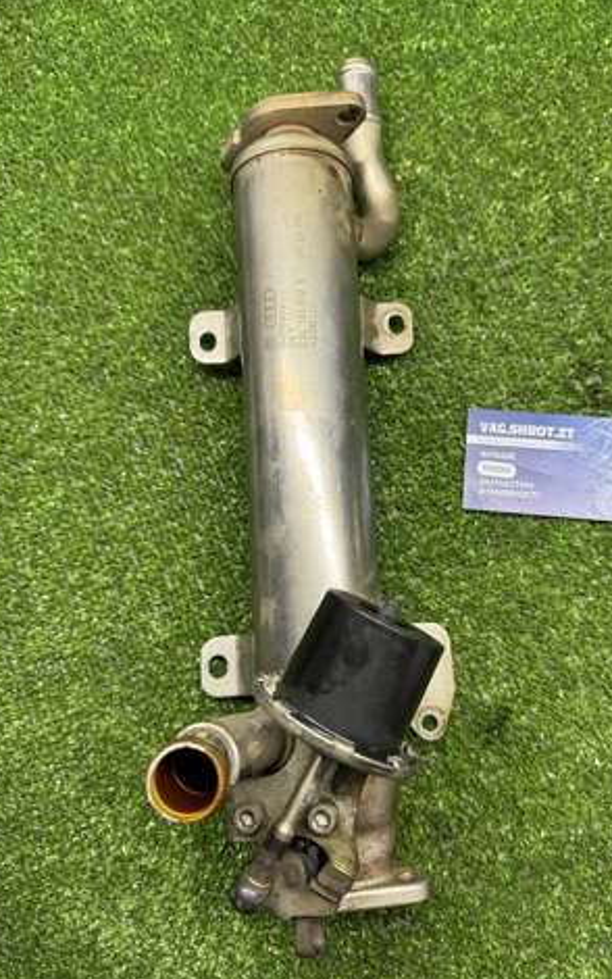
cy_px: 492
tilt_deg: -77.0
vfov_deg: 70.4
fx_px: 693
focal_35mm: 26
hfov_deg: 47.5
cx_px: 343
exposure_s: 1/100
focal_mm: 6.76
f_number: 1.78
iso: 125
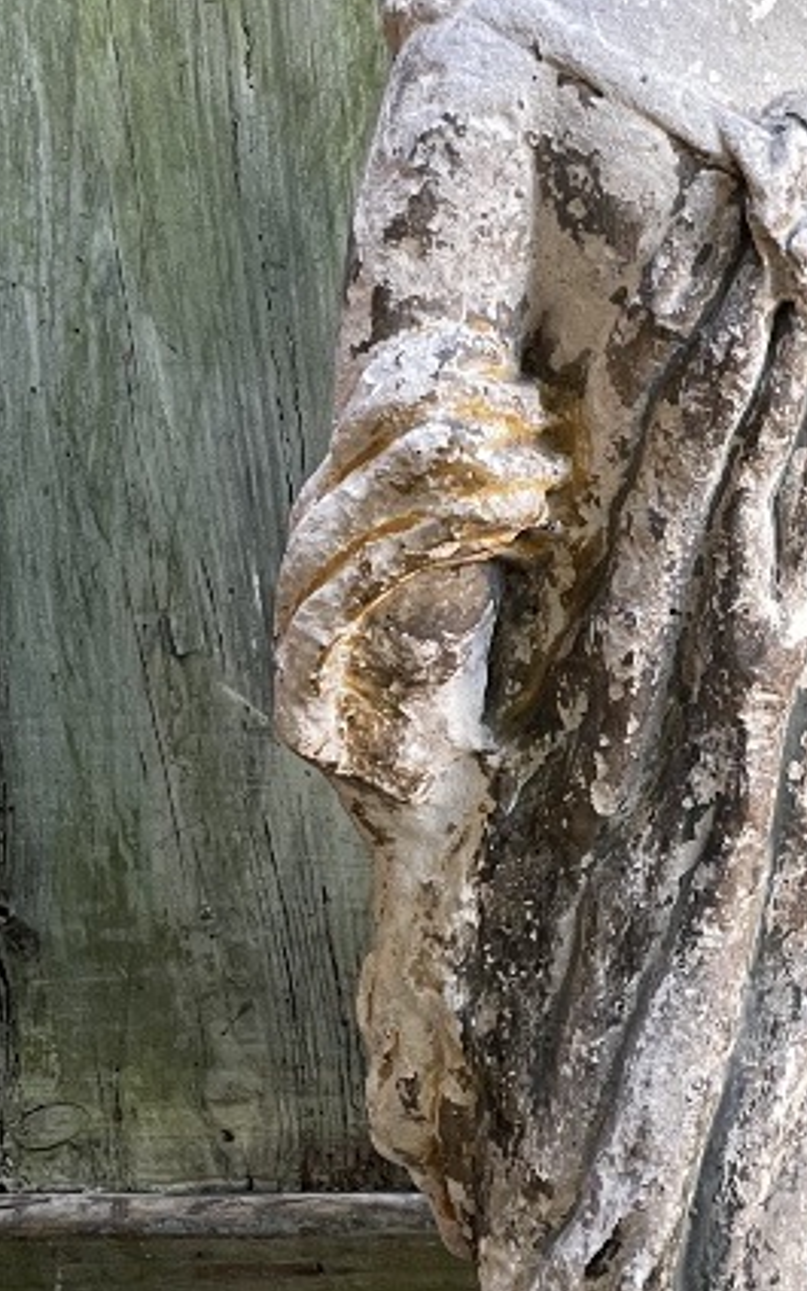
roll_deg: +3.2
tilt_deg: -11.0
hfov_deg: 16.3
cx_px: 859
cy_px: 566
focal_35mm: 78
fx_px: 2745
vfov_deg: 26.5
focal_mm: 5.1
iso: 125
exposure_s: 1/65
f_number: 1.6
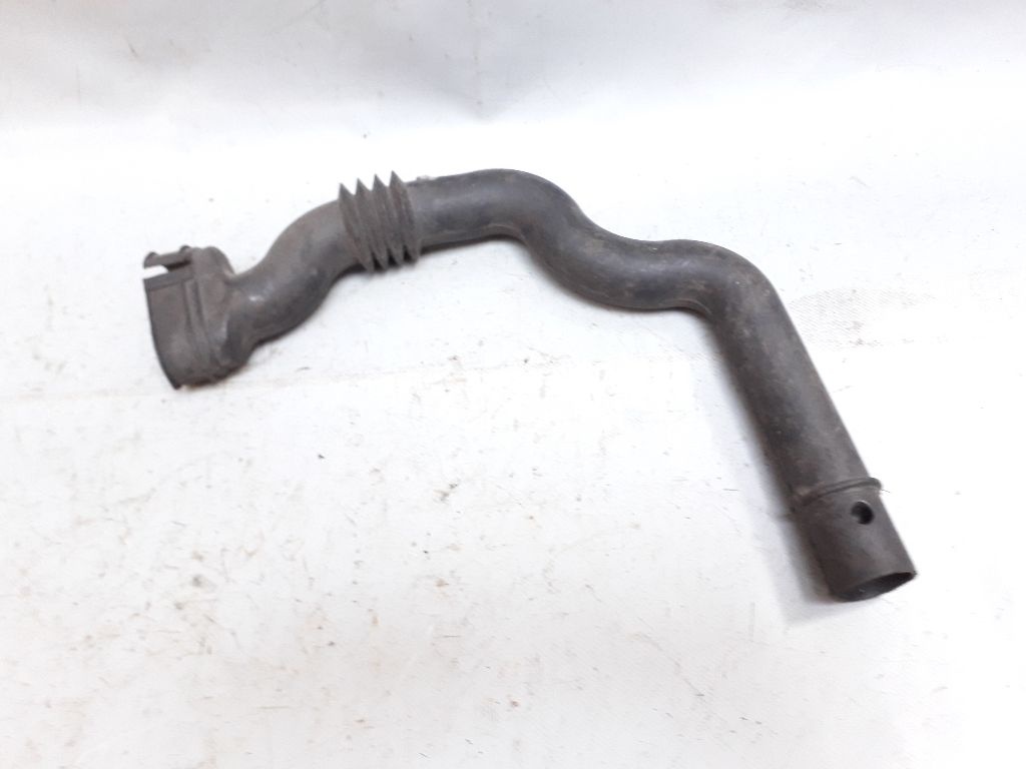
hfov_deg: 65.3
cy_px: 384
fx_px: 800
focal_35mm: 27
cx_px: 513
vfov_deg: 51.4
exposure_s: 1/25
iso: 160
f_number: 1.9
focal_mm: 3.6
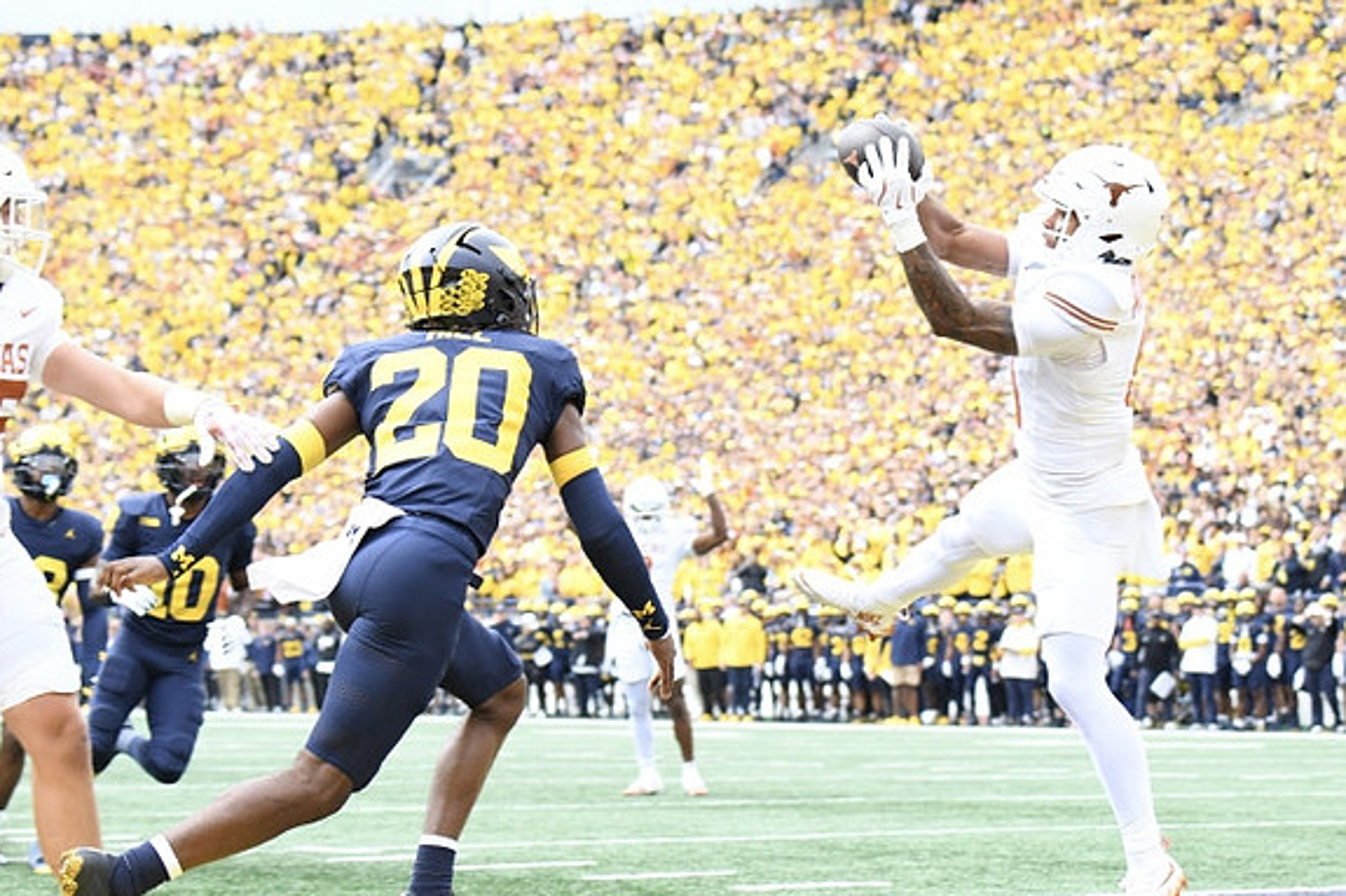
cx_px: 669
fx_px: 4522
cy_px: 449
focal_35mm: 121
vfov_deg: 11.3
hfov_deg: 16.9
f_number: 4.5
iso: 800
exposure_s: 1/1250
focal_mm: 80
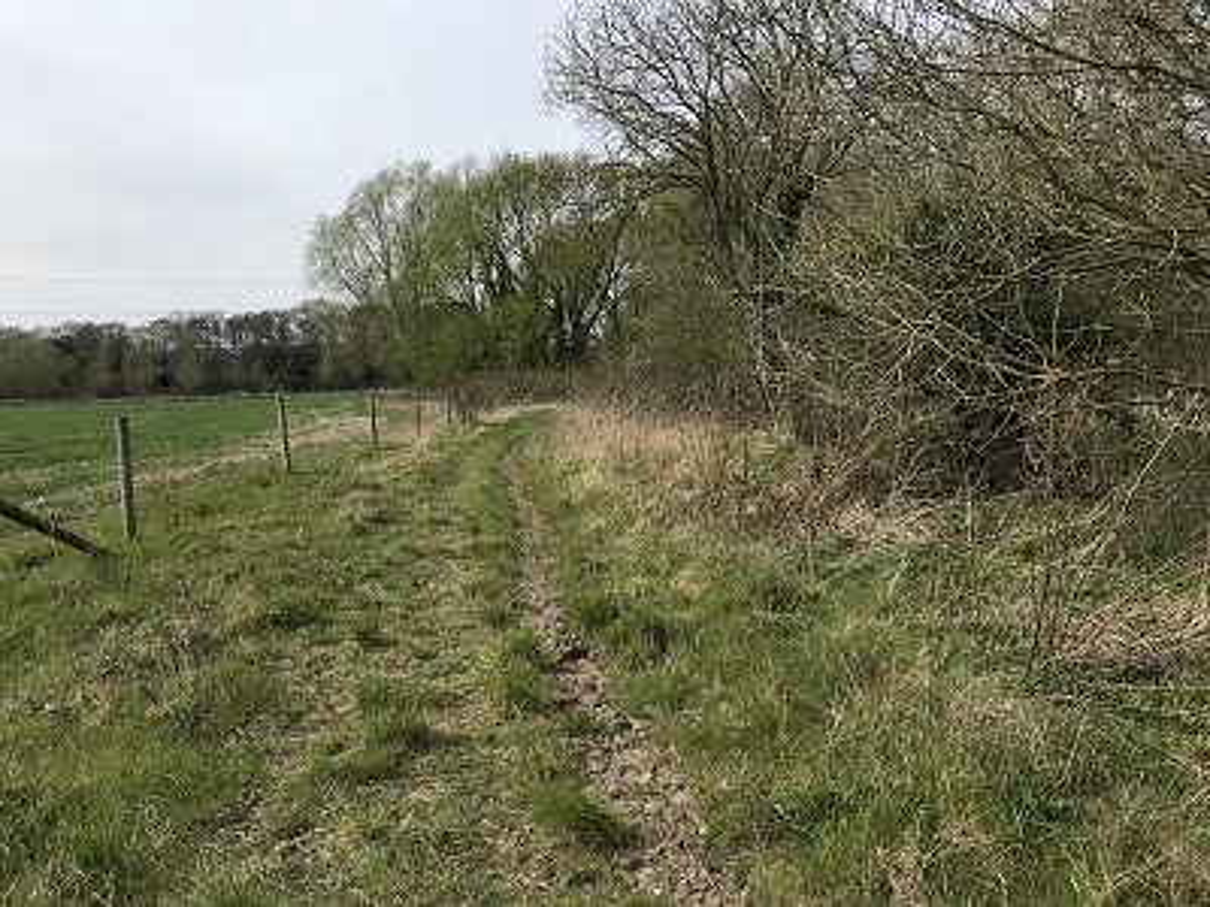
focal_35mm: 28
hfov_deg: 63.4
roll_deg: +1.2
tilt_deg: -3.1
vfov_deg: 49.7
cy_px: 454
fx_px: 979
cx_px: 605
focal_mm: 3.99
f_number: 1.8
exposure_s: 1/1808
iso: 20
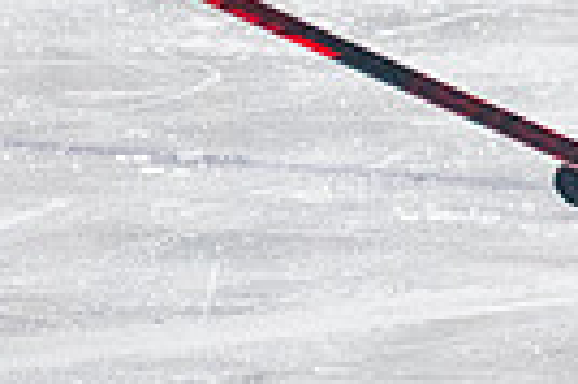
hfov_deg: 3.1
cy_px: -434
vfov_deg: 2.1
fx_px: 10632
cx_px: 1332
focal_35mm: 663
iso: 900
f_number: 2.8
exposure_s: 1/400
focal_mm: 70
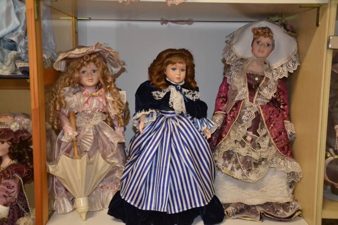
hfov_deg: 46.4
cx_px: 169
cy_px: 112
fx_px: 394
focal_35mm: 42
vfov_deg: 31.9
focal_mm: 28
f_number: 4
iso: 1800
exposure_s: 1/60
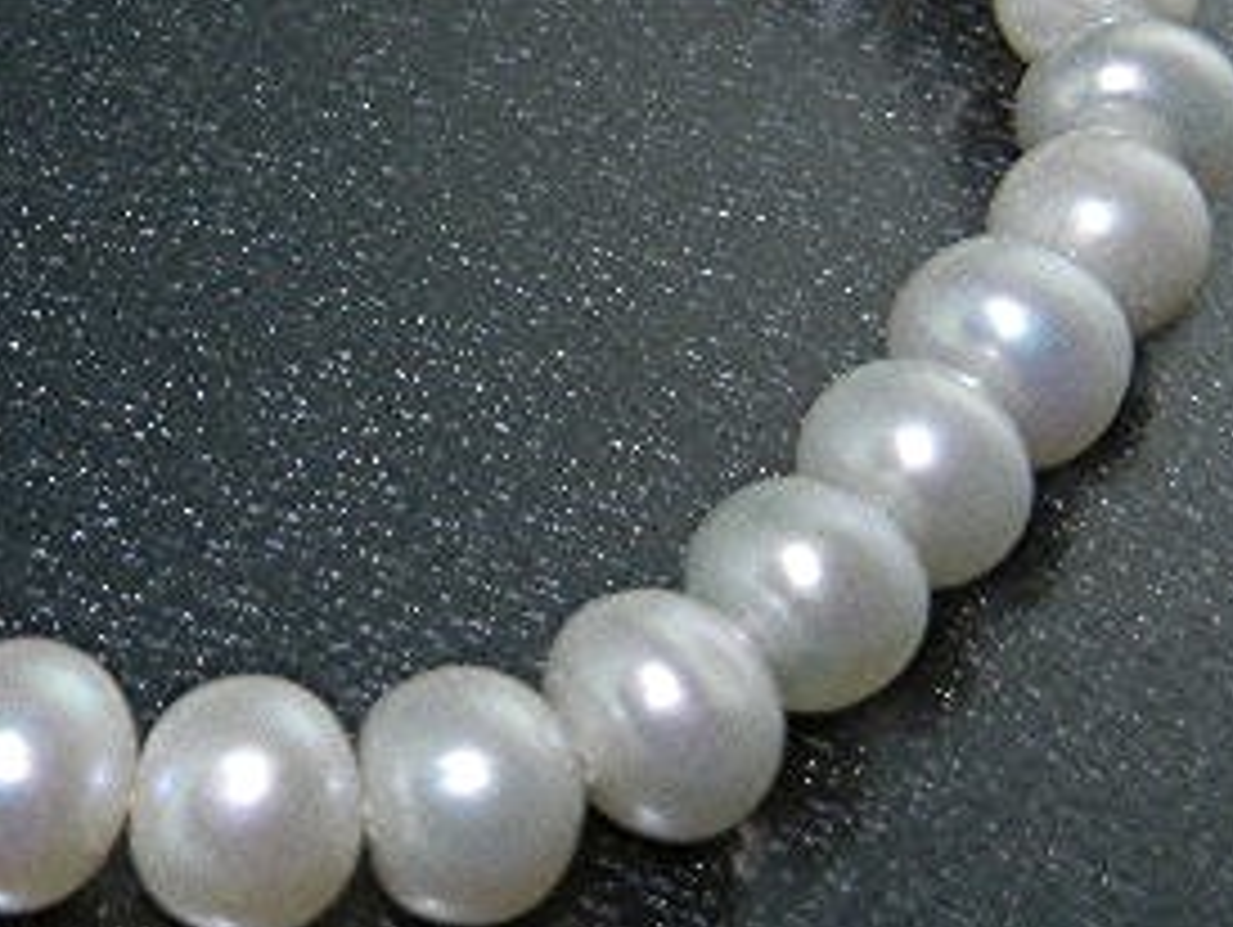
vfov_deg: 14.1
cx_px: 140
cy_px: 243
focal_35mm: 105
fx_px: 3743
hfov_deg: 18.4
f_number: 7.6
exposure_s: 1/30
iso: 553
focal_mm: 8.1
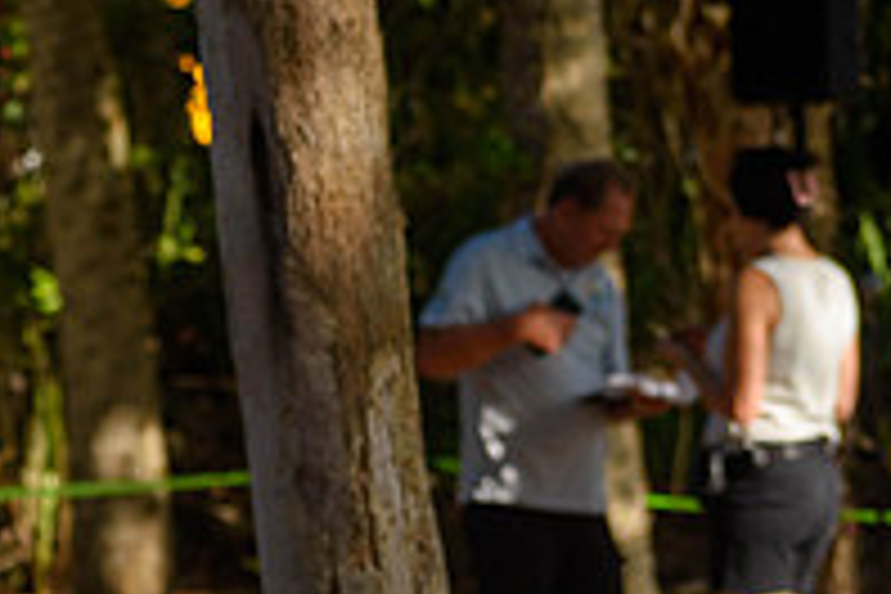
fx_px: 9800
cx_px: -400
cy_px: 835
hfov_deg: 5.2
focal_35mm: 396
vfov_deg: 3.5
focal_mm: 90
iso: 200
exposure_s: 1/640
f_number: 6.3
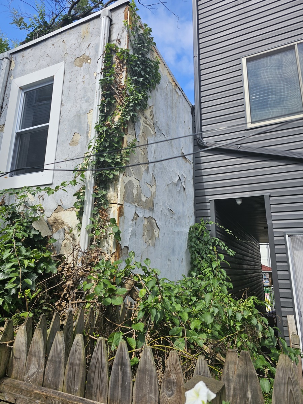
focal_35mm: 23
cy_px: 202
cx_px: 152
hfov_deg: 58.9
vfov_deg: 73.9
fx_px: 268
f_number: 1.7
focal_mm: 6.3
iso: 10
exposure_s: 1/626
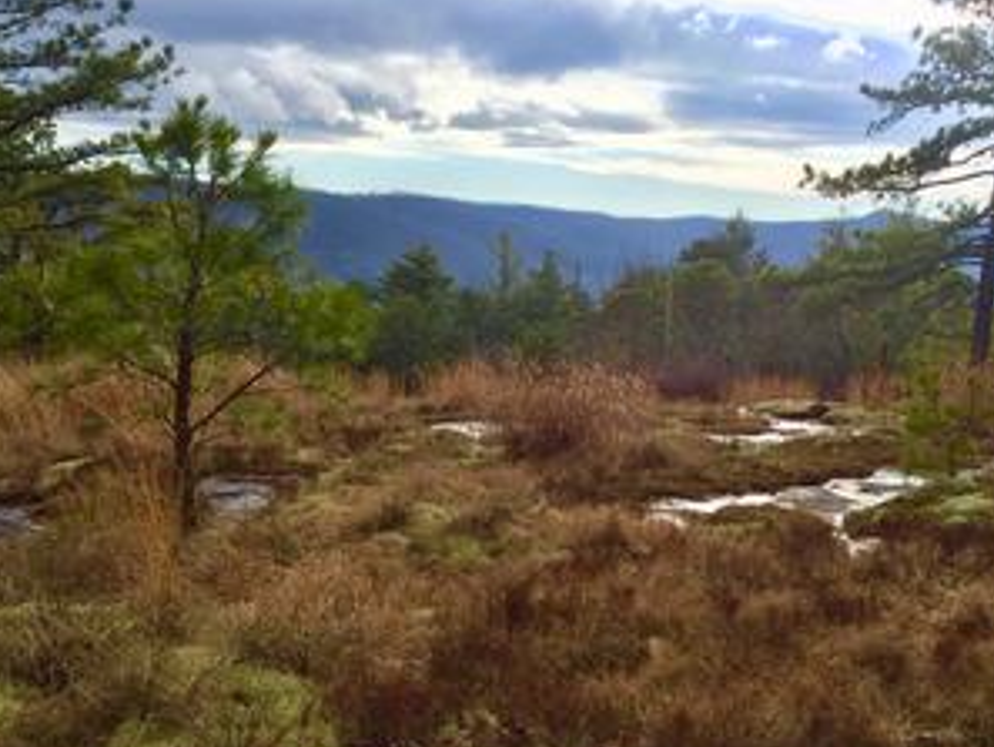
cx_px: 592
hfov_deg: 47.6
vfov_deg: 36.5
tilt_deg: -12.9
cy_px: 489
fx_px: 1120
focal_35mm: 39
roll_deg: -4.5
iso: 32
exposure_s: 1/1464
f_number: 2.2
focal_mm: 4.15
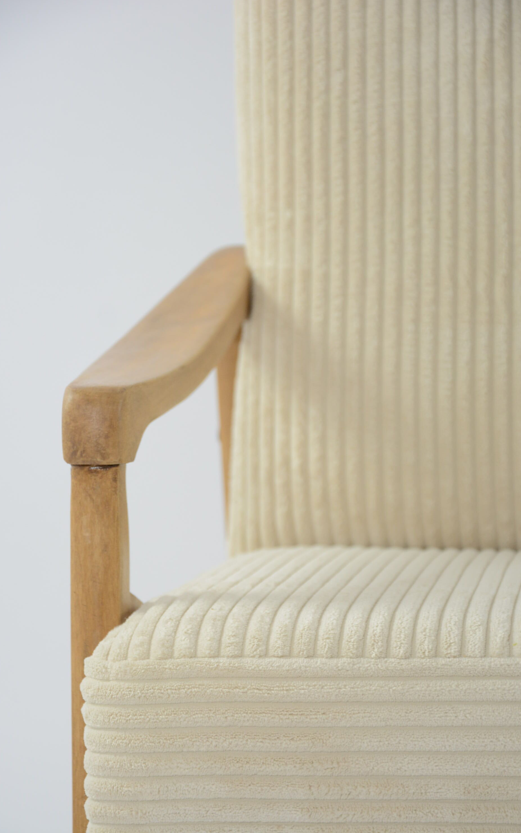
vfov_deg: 17.0
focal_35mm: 123
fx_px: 2794
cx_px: 267
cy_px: 415
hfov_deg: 10.7
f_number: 5.3
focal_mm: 80
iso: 800
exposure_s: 1/200
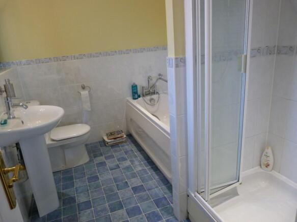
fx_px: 214
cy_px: 111
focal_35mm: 25
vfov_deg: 54.9
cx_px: 148
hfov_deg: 69.4
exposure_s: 1/60
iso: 250
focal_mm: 4.5
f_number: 2.8
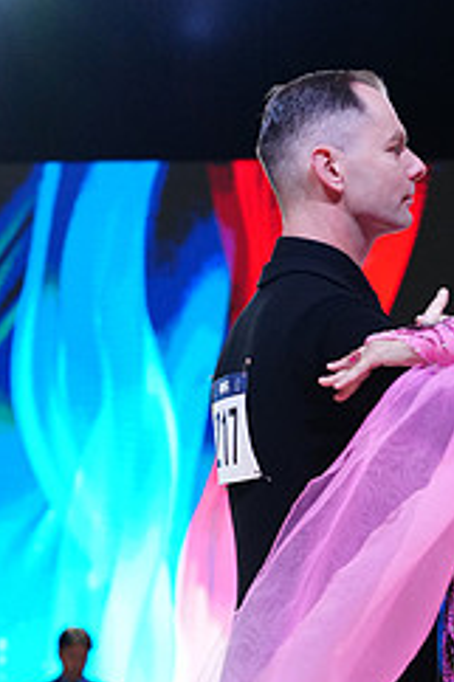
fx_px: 3637
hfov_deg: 7.1
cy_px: 786
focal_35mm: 192
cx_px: 512
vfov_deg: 10.6
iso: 2500
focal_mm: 80
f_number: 4
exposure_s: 1/320
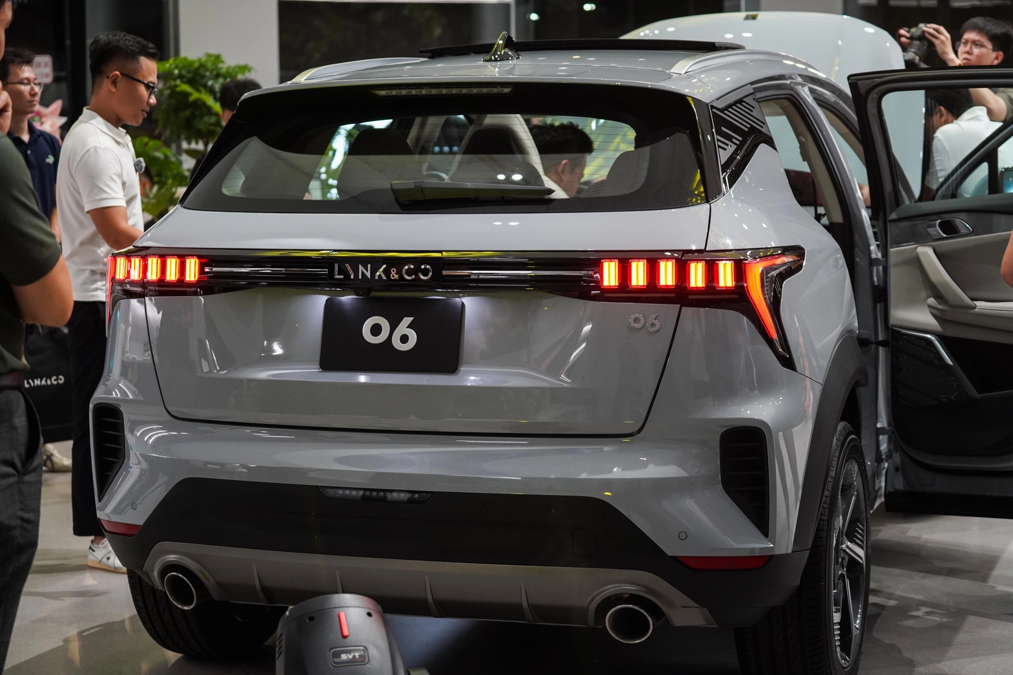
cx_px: 506
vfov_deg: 19.5
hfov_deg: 28.8
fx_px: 1970
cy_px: 338
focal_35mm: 70
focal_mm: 70
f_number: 4
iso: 2000
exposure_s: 1/160
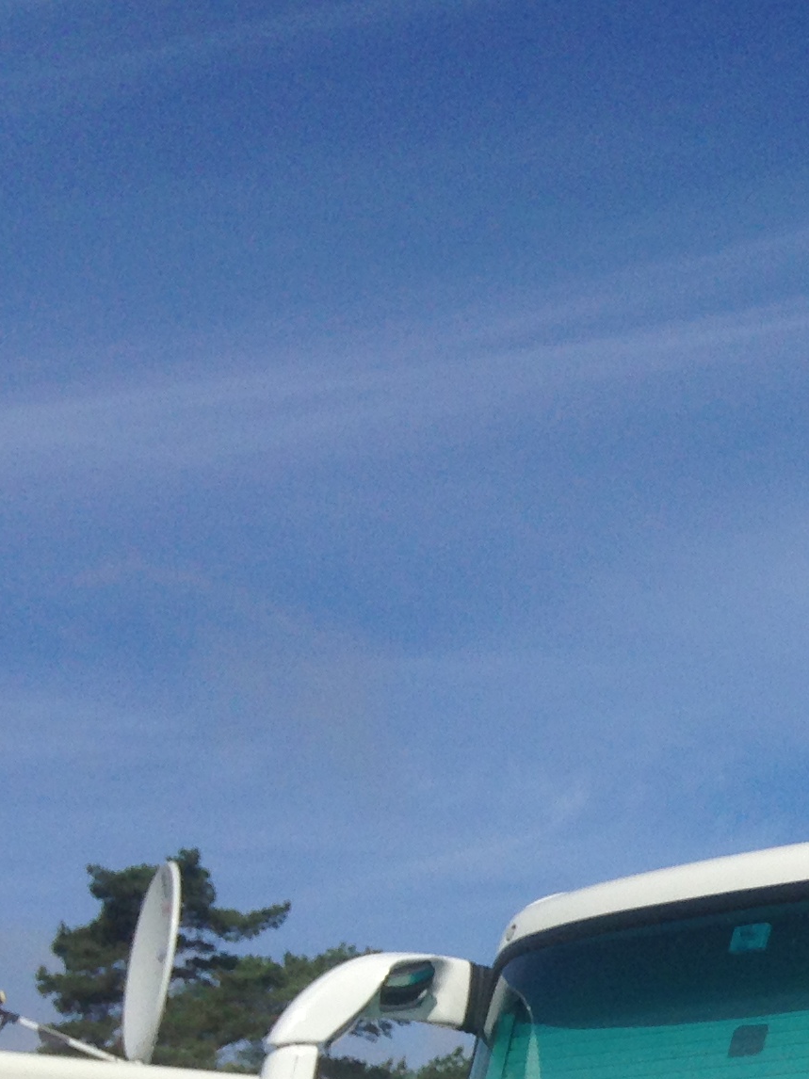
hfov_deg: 13.8
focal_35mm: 94
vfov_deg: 20.0
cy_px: 1151
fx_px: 2930
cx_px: 1518
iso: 50
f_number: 2.4
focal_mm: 4.13
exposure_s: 1/3195
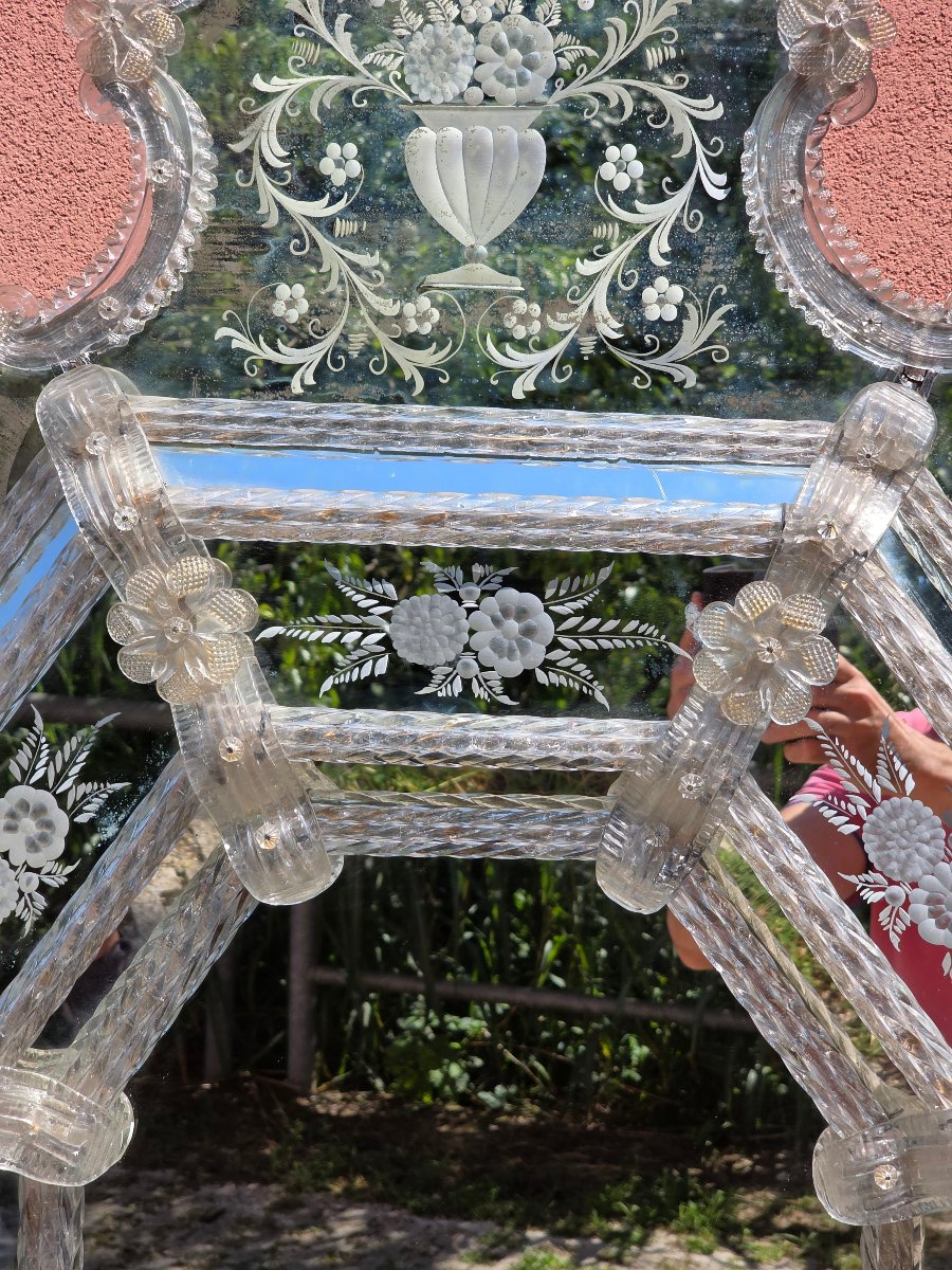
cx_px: 476
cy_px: 635
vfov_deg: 28.2
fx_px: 2530
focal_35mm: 69
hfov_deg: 21.3
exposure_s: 1/1849
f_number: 2.4
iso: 50
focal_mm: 7.9
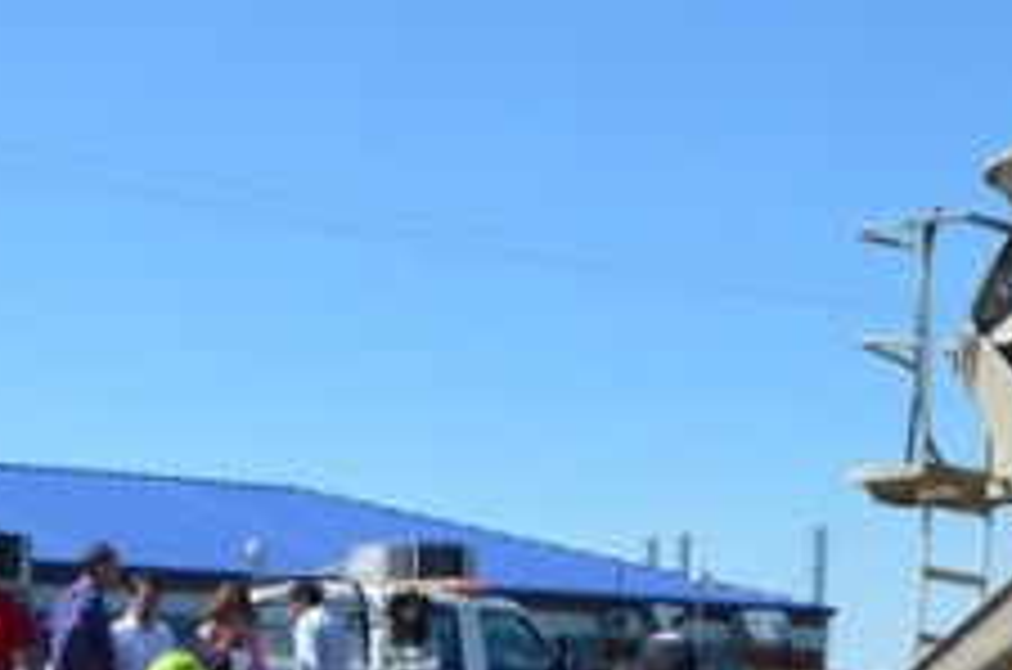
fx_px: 2693
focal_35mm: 96
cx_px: 198
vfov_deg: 13.8
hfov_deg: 21.0
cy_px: 814
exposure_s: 1/250
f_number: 8
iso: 110
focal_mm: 24
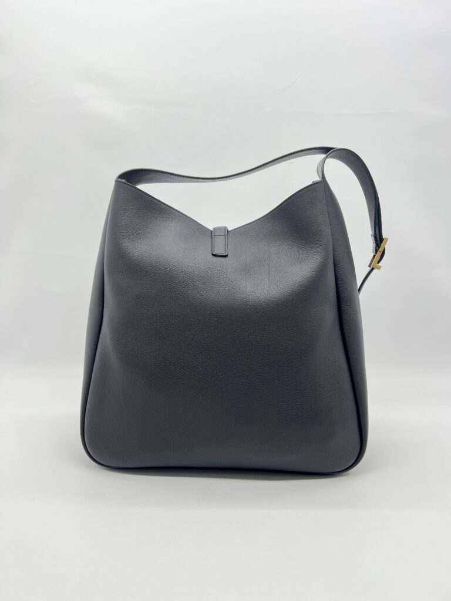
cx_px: 226
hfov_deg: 53.1
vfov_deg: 67.3
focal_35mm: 26
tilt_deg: -7.5
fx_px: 452
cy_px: 300
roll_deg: -0.6
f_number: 1.5
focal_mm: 5.7
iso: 40
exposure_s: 1/100
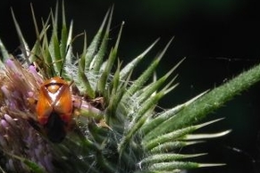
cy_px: 122
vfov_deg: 5.0
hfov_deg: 7.4
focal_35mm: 277
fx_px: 2000
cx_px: 48
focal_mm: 23
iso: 160
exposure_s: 1/170
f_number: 8
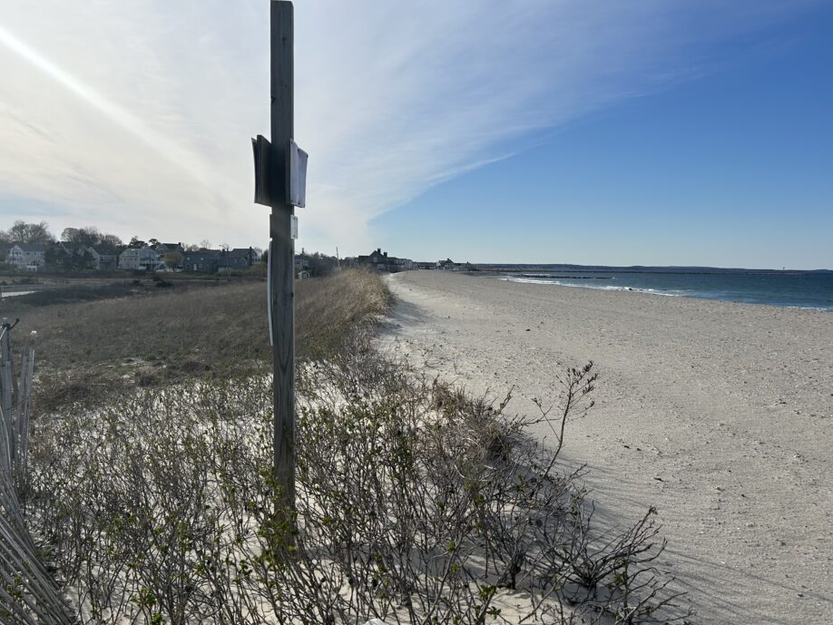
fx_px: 698
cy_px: 337
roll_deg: -0.5
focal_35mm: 29
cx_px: 420
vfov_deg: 48.2
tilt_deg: -6.4
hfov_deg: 61.6
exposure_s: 1/6579
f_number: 1.5
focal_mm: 5.7
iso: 50
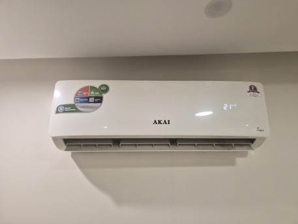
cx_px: 149
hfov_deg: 73.9
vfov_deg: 58.9
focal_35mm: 23
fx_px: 198
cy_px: 112
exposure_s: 1/120
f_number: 1.8
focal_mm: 5.4
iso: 400
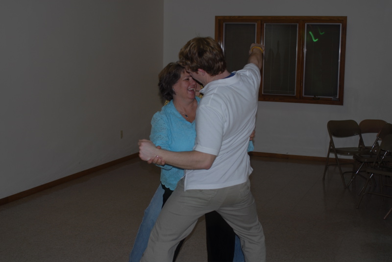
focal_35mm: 52
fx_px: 572
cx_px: 196
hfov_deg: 37.8
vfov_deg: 25.8
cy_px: 131
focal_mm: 35
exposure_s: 1/8
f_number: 2.8
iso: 100
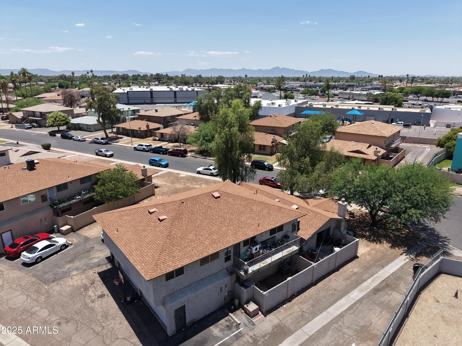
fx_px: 320
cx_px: 231
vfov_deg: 56.8
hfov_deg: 71.6
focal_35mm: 24
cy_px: 173
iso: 140
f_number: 1.8
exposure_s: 1/4000
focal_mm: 8.67
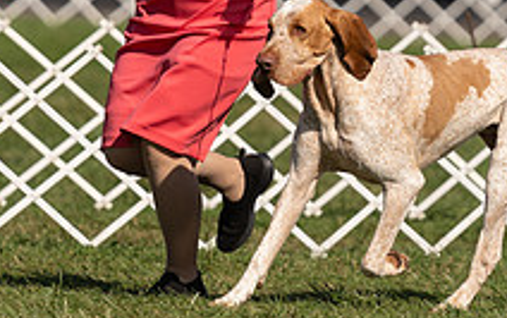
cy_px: -29
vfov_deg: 2.0
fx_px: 8963
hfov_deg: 3.2
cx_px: 427
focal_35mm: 648
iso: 100
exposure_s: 1/2500
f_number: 3.2
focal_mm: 200
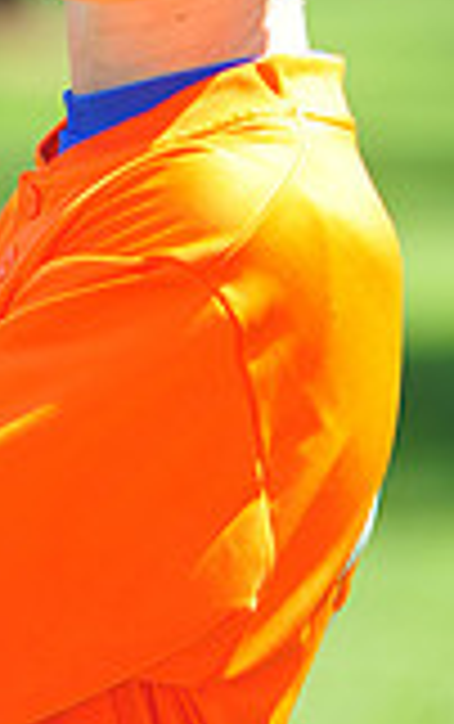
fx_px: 11945
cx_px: 31
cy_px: -310
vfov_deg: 3.5
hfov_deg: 2.2
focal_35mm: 605
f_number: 4.5
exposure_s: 1/640
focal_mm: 165
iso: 200
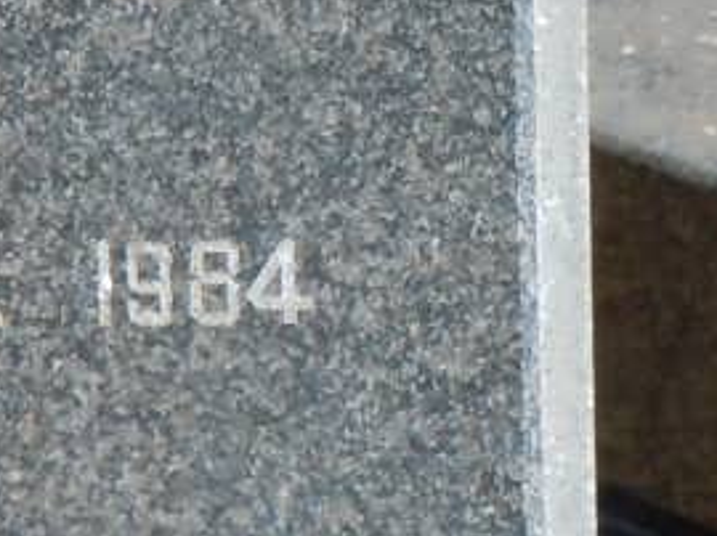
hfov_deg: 4.9
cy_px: 841
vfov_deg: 3.7
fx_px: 8195
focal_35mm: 396
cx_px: -592
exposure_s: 1/640
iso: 200
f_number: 4.4
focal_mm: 16
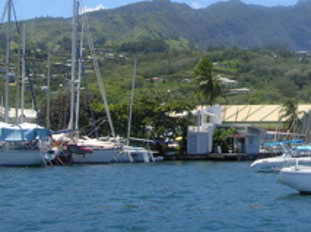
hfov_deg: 21.4
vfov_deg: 16.4
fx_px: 798
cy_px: 42
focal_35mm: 89
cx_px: 304
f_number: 5.9
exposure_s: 1/215
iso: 100
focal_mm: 6.6
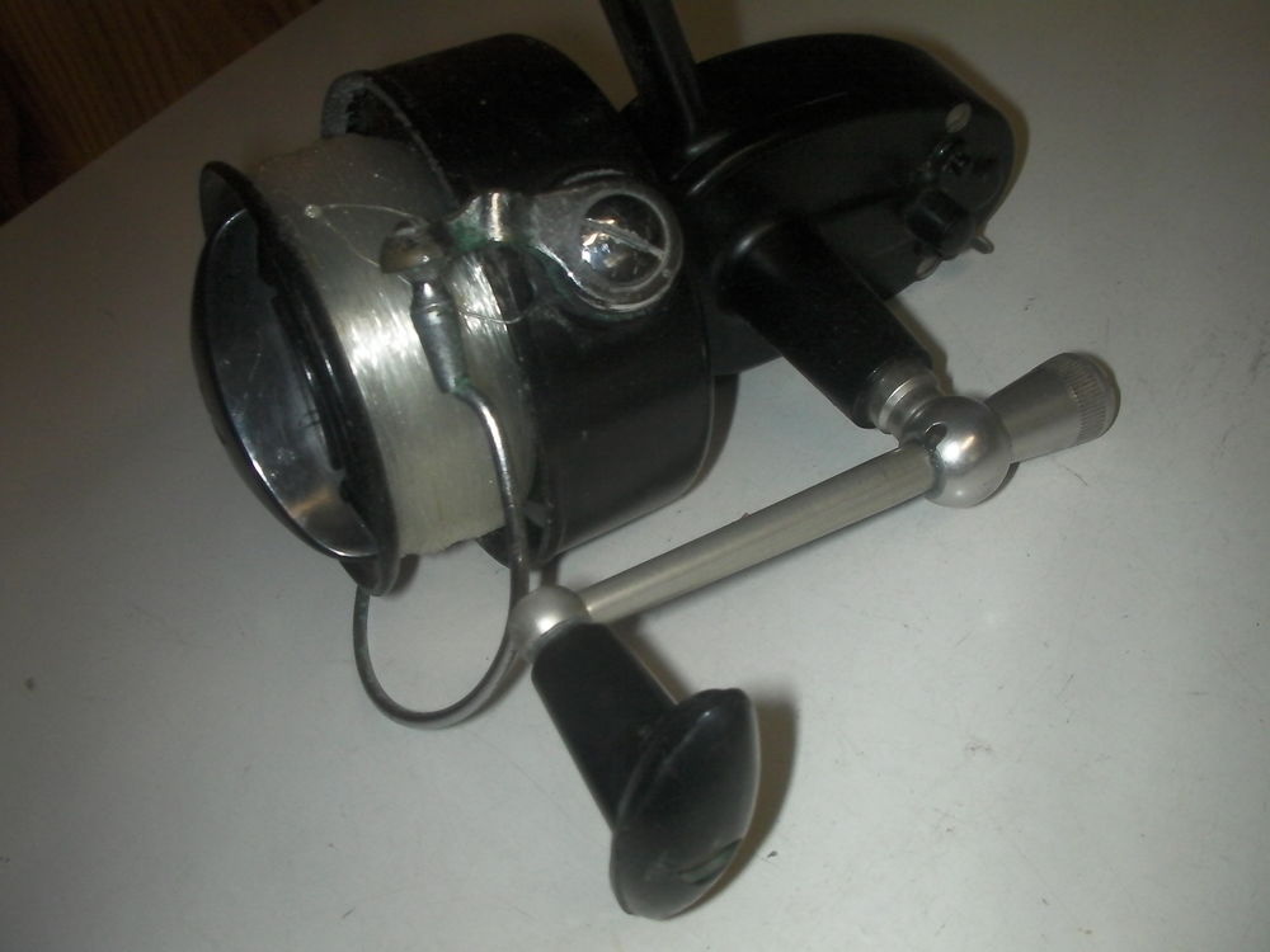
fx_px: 1394
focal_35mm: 38
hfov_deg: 49.0
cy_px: 476
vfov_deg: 37.7
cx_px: 635
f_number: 5.6
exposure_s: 1/30
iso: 200
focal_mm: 6.3
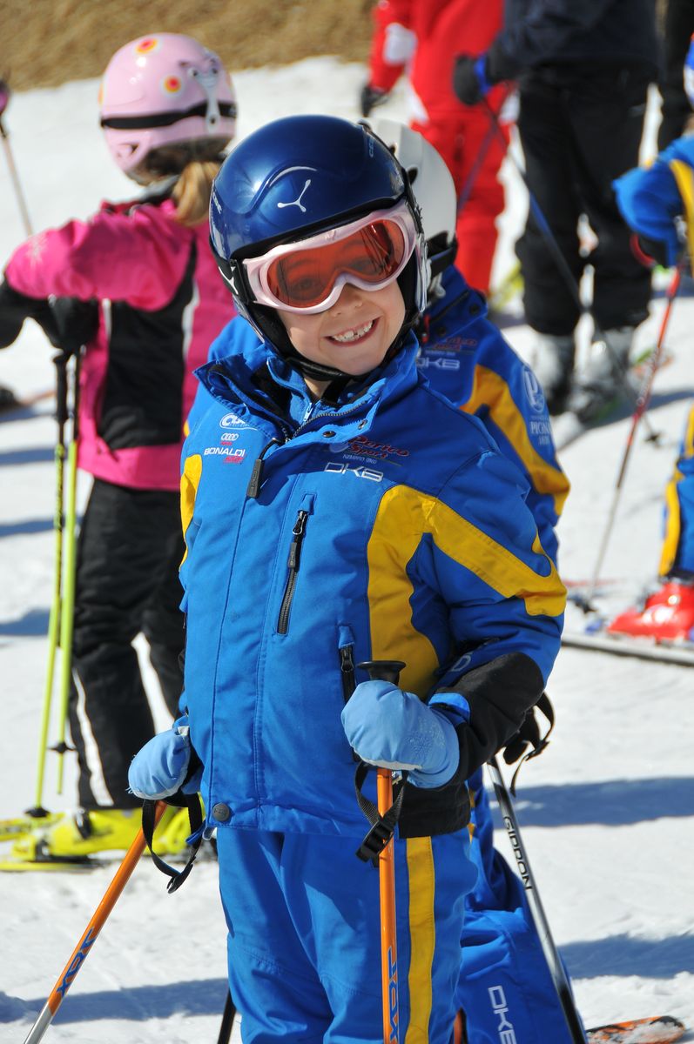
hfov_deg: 8.7
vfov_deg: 13.1
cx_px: 347
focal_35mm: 158
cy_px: 522
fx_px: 4566
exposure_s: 1/1600
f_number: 6.3
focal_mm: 105
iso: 200
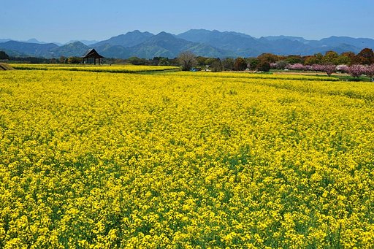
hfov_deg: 39.6
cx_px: 187
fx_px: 519
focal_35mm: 50
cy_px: 124
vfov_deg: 27.0
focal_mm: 50
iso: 200
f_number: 11
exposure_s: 1/500
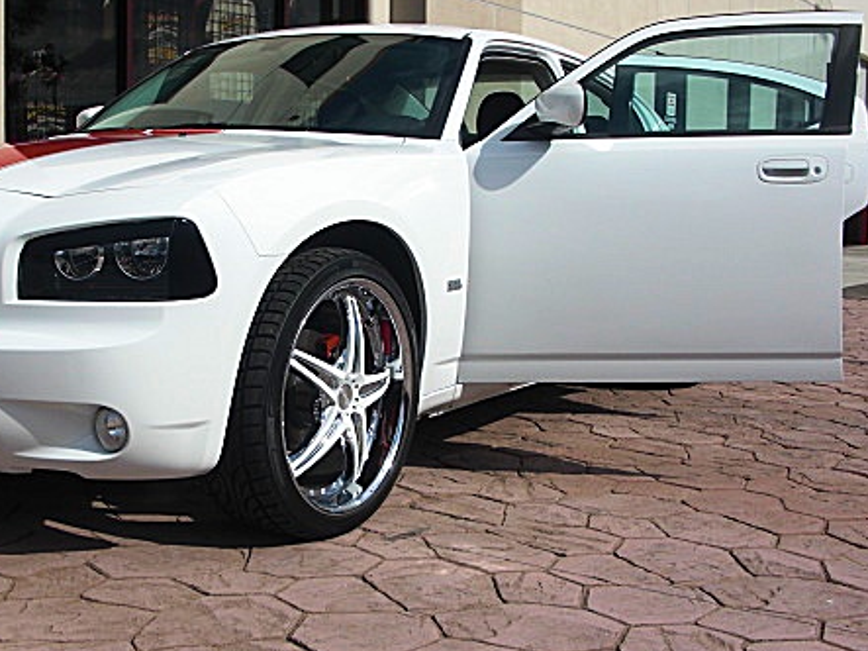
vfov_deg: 28.0
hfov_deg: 36.6
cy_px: 357
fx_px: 1304
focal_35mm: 52
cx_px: 315
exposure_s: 1/320
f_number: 7.9
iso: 50
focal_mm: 6.3
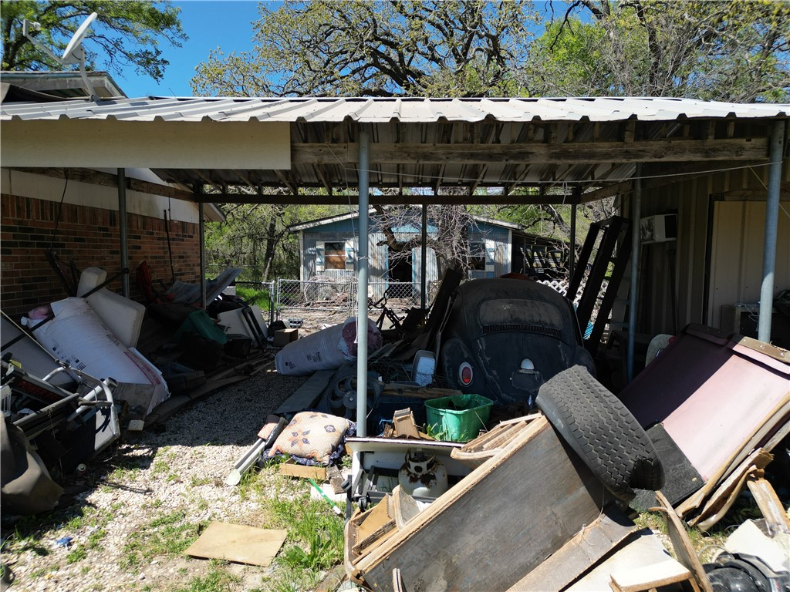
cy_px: 296
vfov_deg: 56.8
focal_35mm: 24
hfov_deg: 71.6
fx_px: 548
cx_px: 395
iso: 100
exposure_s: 1/2000
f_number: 1.7
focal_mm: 6.72
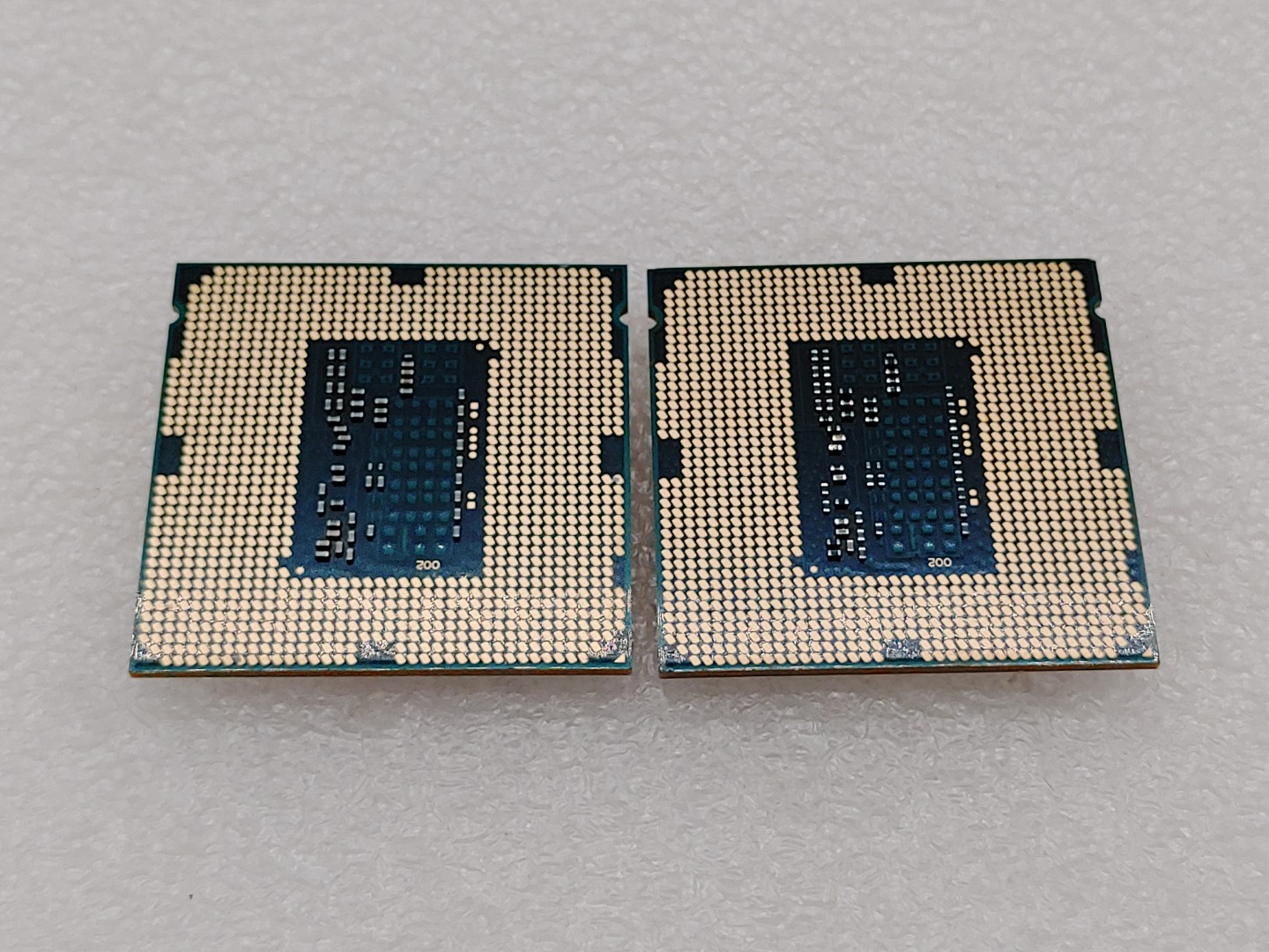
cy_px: 476
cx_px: 634
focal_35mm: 57
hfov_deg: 33.8
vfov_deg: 25.7
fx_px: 2090
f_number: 1.8
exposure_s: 1/215
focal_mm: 4.36
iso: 50
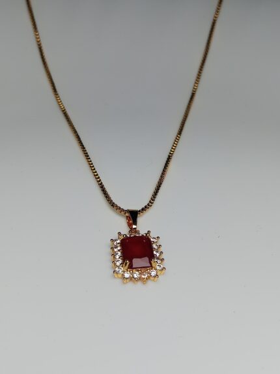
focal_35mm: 46
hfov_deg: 31.5
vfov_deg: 41.2
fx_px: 496
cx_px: 140
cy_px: 187
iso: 50
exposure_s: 1/121
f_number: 1.8
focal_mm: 3.98
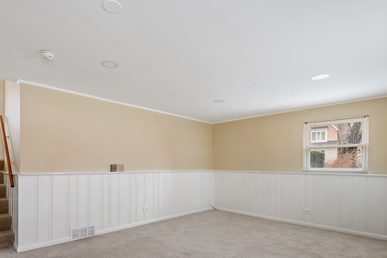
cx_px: 155
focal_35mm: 21
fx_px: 226
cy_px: 166
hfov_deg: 80.3
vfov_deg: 58.6
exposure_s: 1.3
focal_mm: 16
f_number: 9
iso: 200
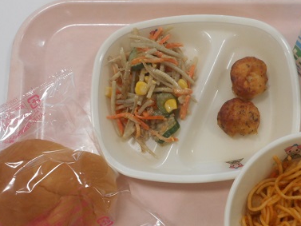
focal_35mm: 41
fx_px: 357
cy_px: 156
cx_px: 198
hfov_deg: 45.1
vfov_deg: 34.7
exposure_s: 1/30
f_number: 3.7
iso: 140
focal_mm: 4.5
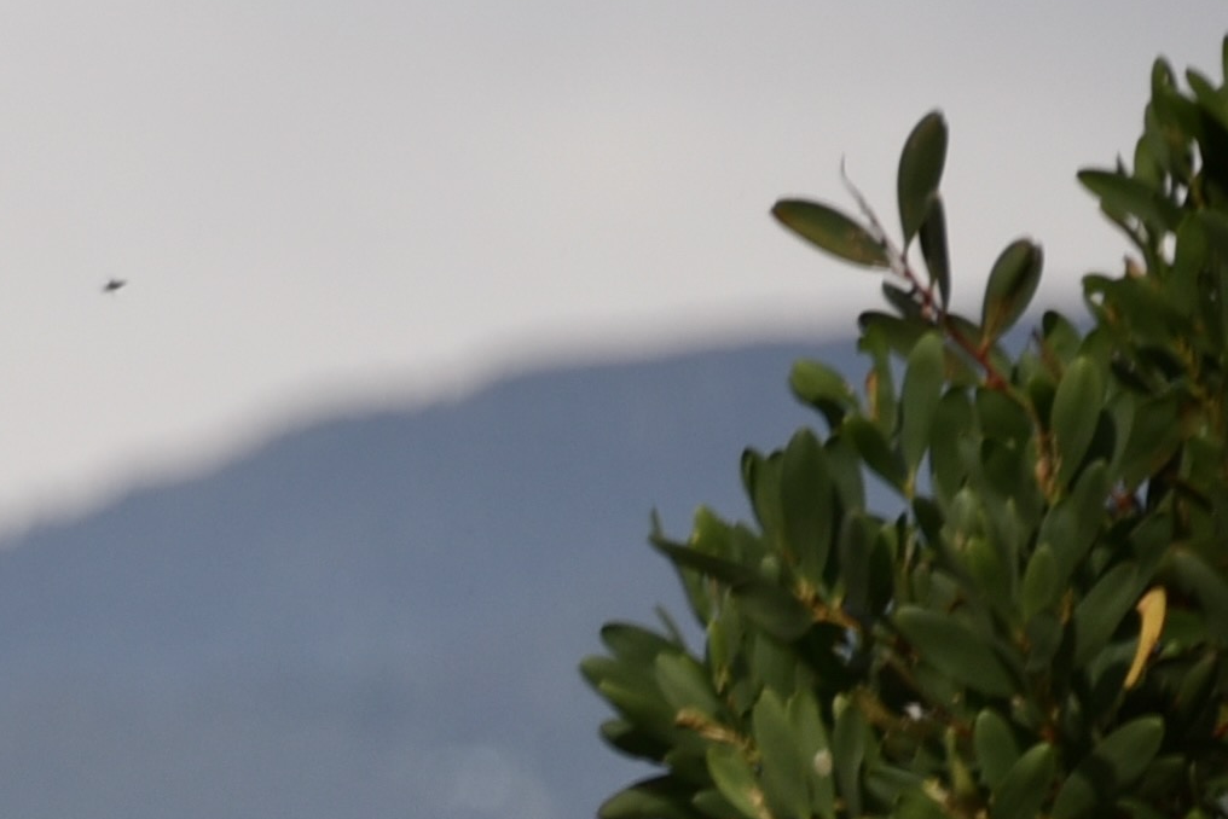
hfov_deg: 1.9
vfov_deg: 1.3
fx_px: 36371
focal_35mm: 1066
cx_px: -2350
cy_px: 1591
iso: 220
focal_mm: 180
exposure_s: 1/500
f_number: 5.6
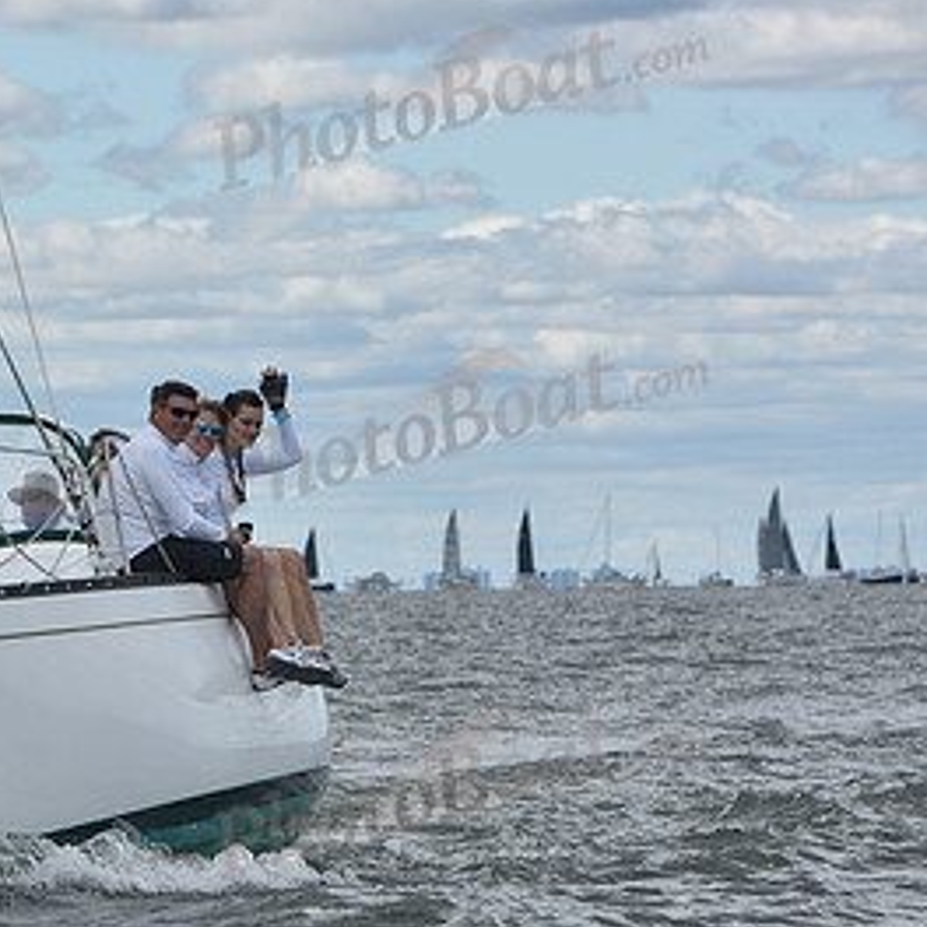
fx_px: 11301
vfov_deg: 4.7
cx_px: 35
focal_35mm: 373
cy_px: 655
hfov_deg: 4.7
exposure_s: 1/800
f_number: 10
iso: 250
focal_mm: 200
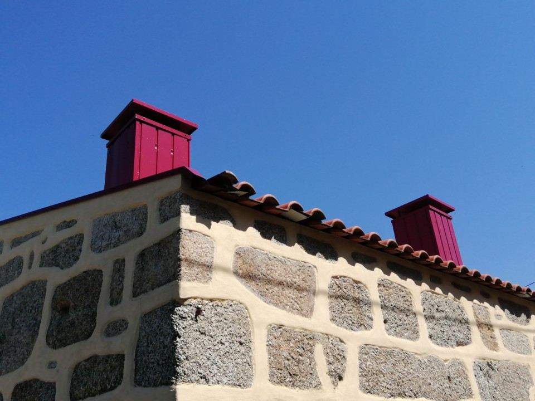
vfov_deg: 44.2
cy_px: 200
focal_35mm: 32
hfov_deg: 56.8
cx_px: 268
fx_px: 495
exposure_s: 1/2653
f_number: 1.8
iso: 50
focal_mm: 3.6
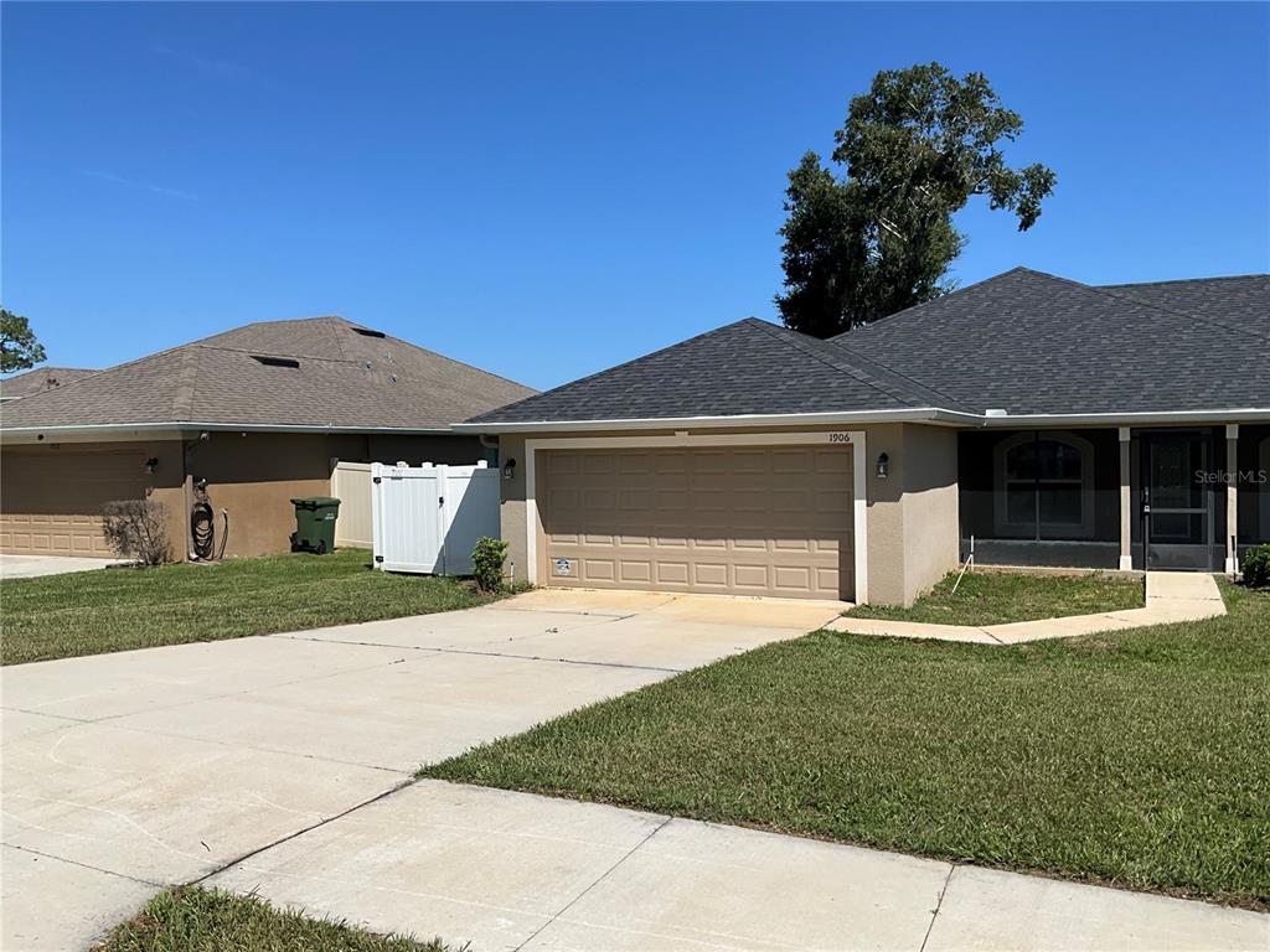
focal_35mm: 29
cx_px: 635
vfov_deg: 48.2
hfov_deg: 61.7
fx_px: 1064
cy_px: 476
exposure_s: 1/3322
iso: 25
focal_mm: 3
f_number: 1.8
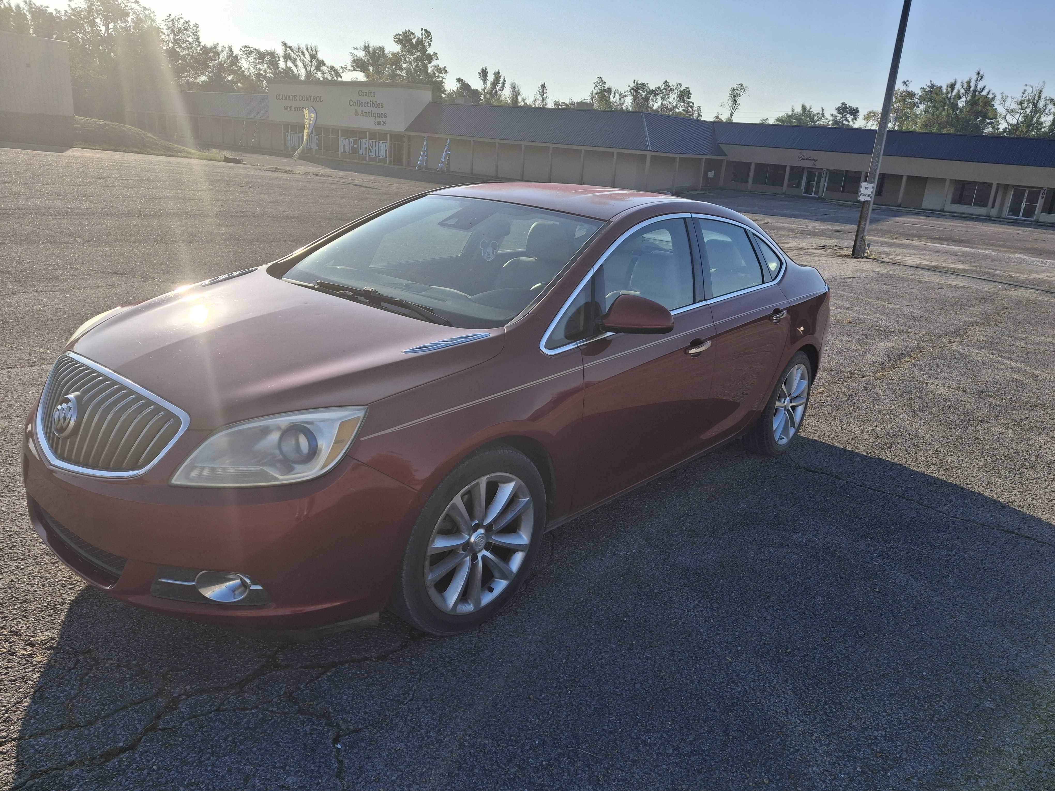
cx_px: 528
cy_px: 396
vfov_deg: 54.9
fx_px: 762
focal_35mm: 25
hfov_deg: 69.4
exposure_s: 1/1342
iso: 25
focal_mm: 4.69
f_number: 1.8
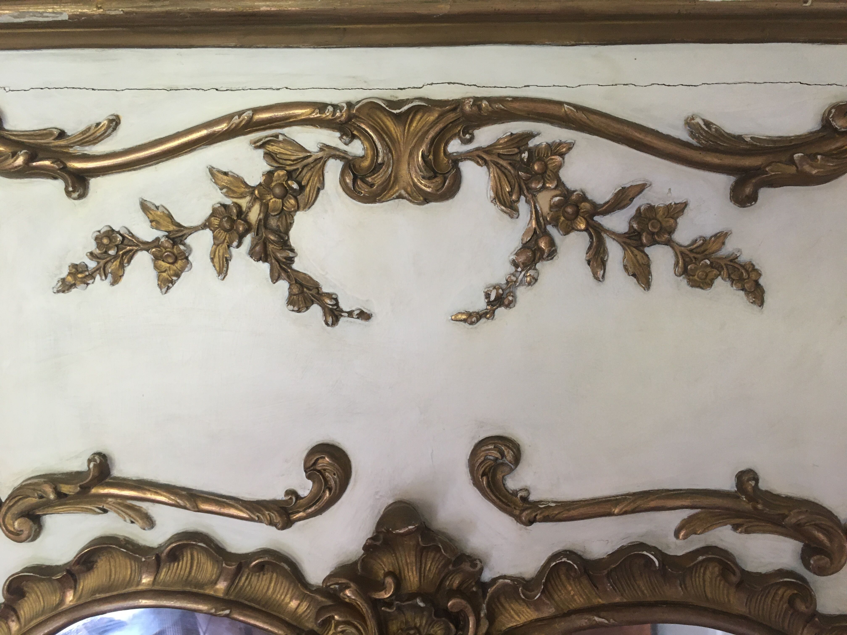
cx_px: 424
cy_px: 318
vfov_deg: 48.2
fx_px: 710
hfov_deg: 61.7
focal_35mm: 29
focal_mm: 4.15
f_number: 2.2
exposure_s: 1/33
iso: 125
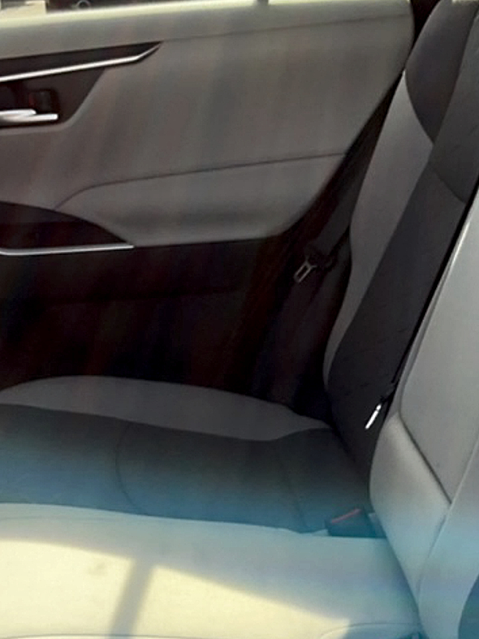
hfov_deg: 23.5
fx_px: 1126
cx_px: 418
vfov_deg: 31.5
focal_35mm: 61
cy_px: 406
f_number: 1.8
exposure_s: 1/120
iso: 25
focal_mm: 3
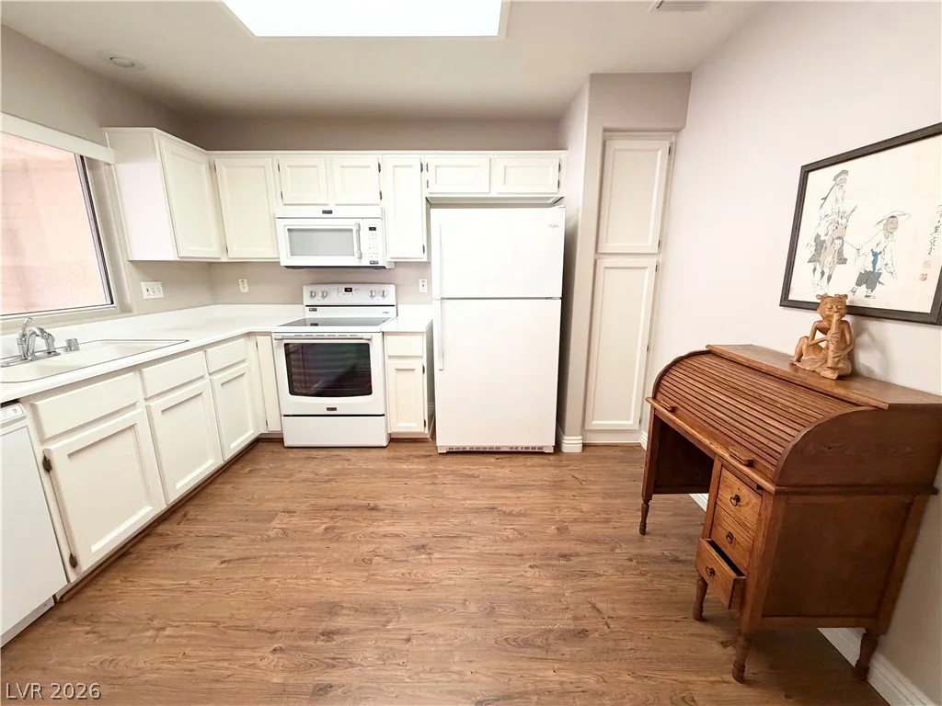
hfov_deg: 102.1
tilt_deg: -13.5
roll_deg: +0.3
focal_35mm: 14
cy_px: 353
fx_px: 381
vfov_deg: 85.7
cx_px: 471
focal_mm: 2.22
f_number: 2.2
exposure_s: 1/60
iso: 320
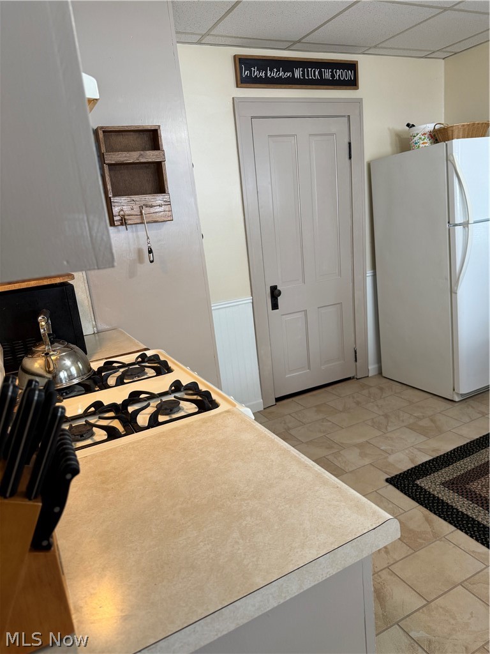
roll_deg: +6.7
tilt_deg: -12.8
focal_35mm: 24
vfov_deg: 71.6
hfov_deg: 56.8
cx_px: 245
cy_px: 327
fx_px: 453
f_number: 1.78
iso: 160
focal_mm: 6.76
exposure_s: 1/60
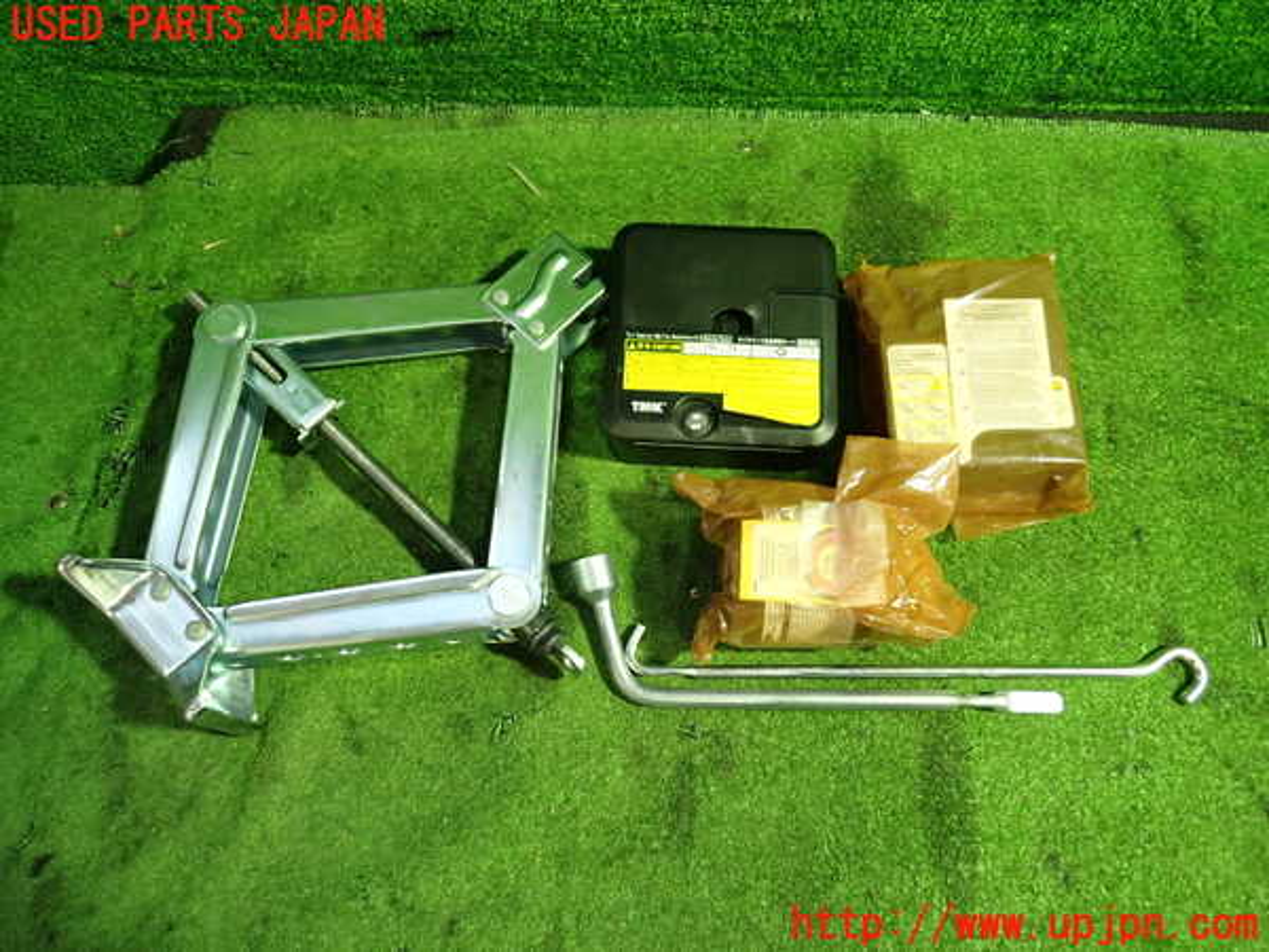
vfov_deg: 54.9
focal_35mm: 25
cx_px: 634
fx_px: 916
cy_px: 476
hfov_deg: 69.4
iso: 250
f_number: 2
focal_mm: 4.5
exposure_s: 1/30
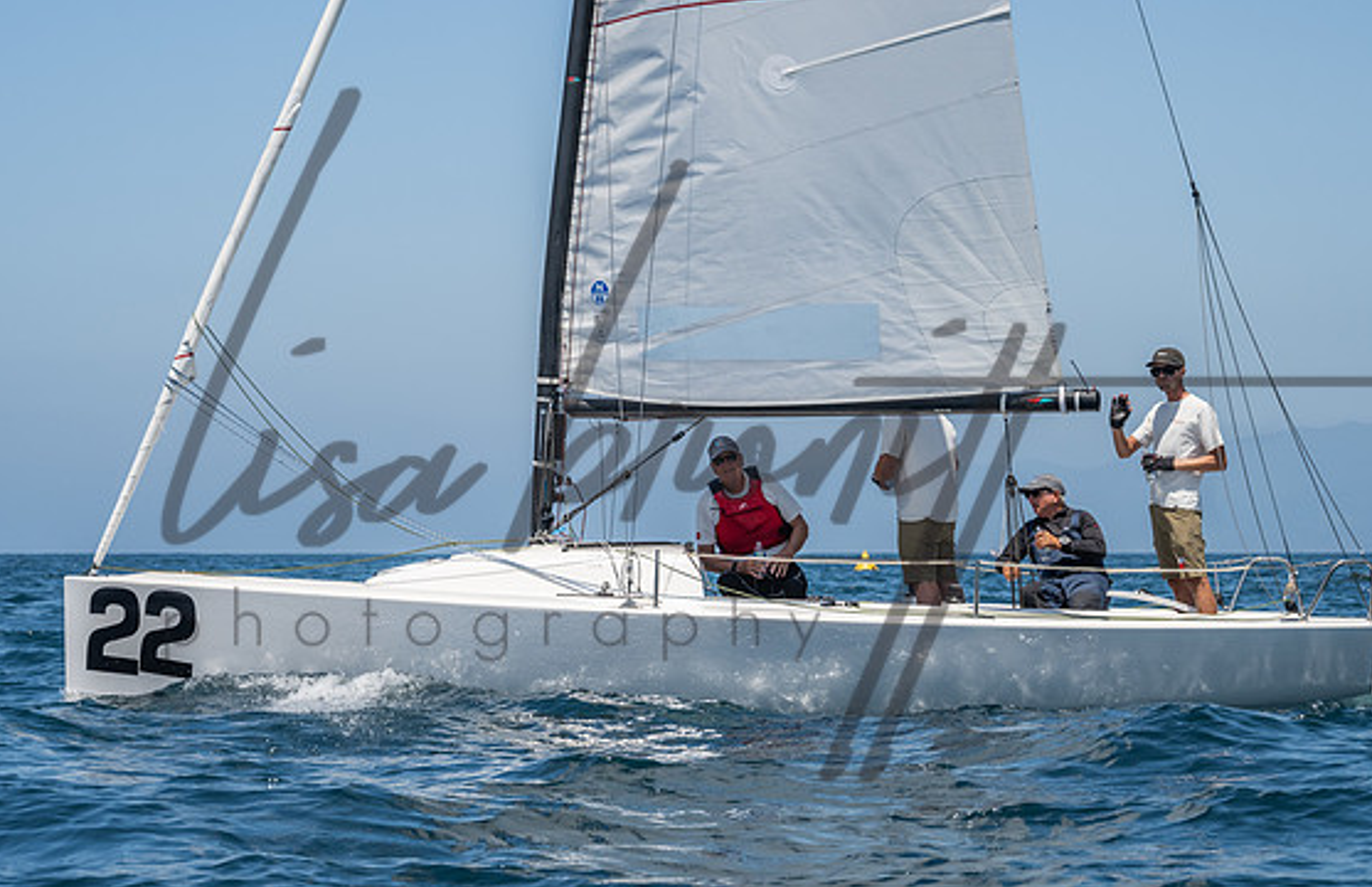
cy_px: 417
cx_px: 710
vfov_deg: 14.7
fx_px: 3436
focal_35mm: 91
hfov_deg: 22.6
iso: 400
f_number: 6.3
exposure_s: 1/1000
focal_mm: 72
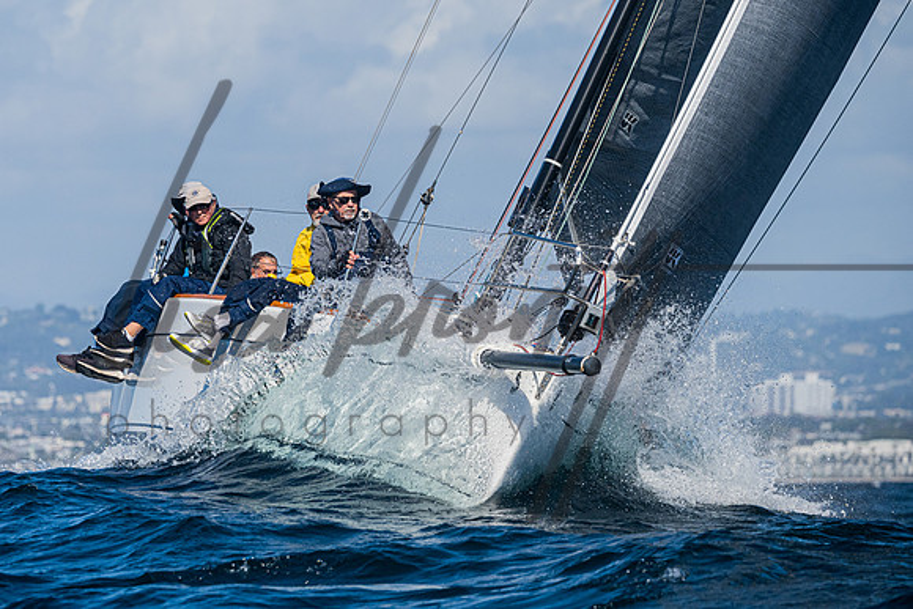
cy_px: 274
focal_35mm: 339
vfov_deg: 4.1
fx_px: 8606
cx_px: 328
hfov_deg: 6.1
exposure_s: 1/6400
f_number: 6.3
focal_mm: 250
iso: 400
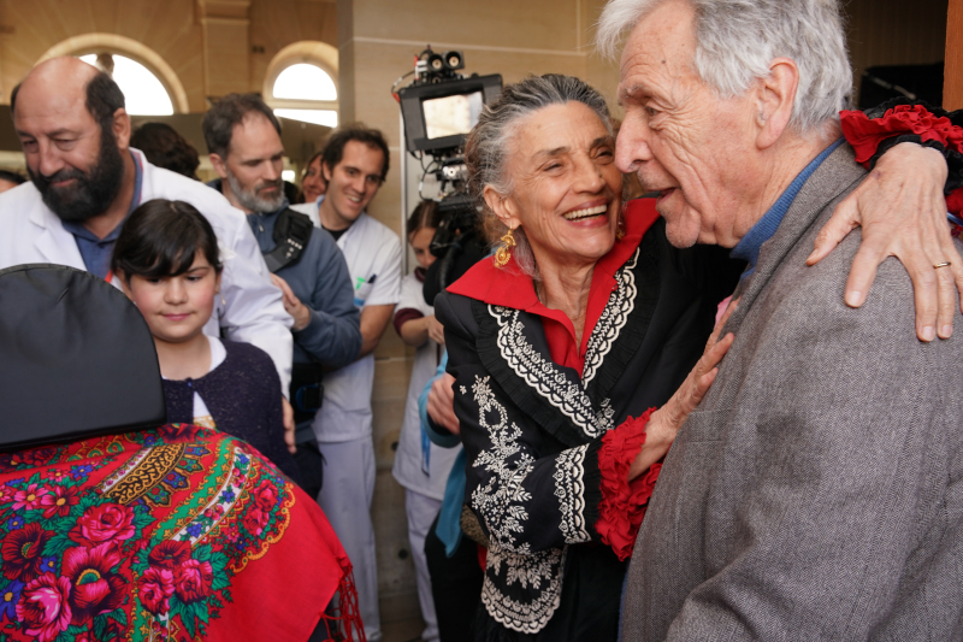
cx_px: 482
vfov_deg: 37.8
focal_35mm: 35
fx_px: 936
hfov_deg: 54.4
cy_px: 321
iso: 400
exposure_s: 1/80
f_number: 6.3
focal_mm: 35
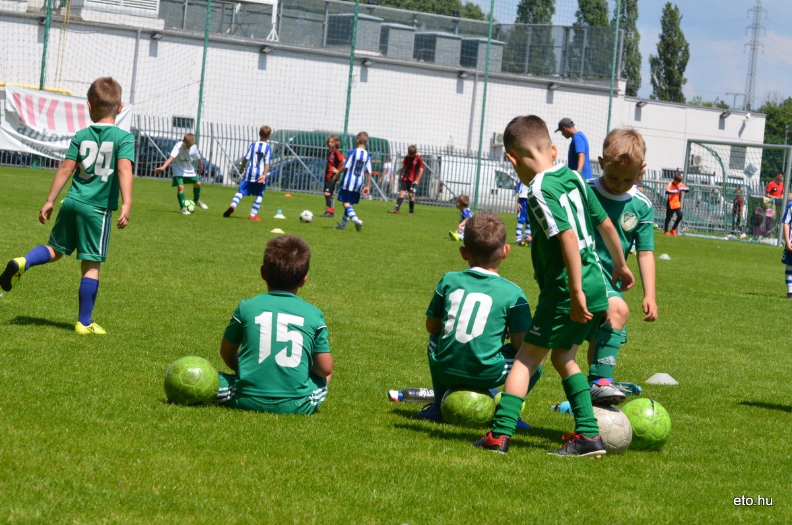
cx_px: 396
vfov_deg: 11.4
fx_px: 2635
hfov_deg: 17.1
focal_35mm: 120
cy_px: 262
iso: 200
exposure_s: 1/400
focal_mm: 80
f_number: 10
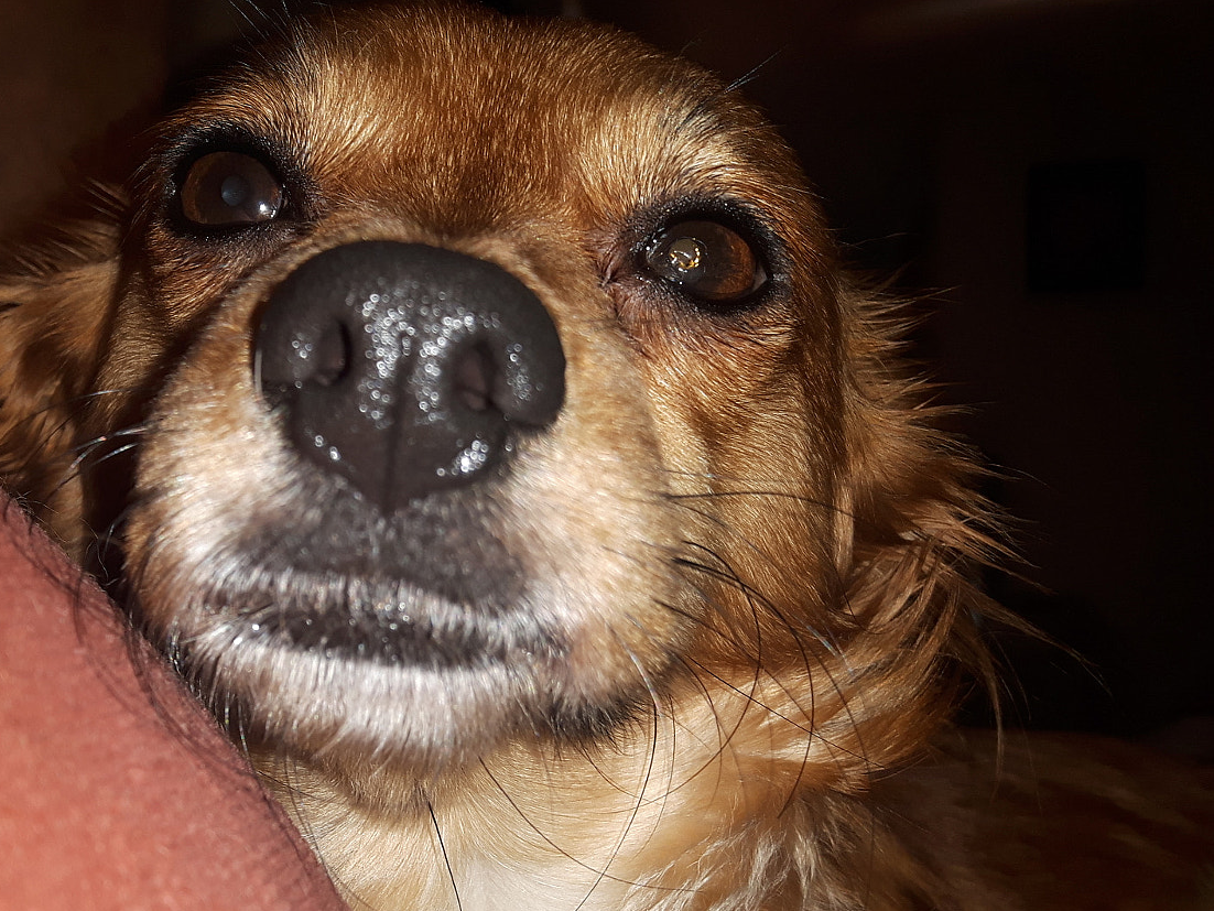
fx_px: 1579
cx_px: 407
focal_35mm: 45
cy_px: 615
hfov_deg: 41.5
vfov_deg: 31.9
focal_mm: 3.7
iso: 40
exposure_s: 1/123
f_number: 1.9
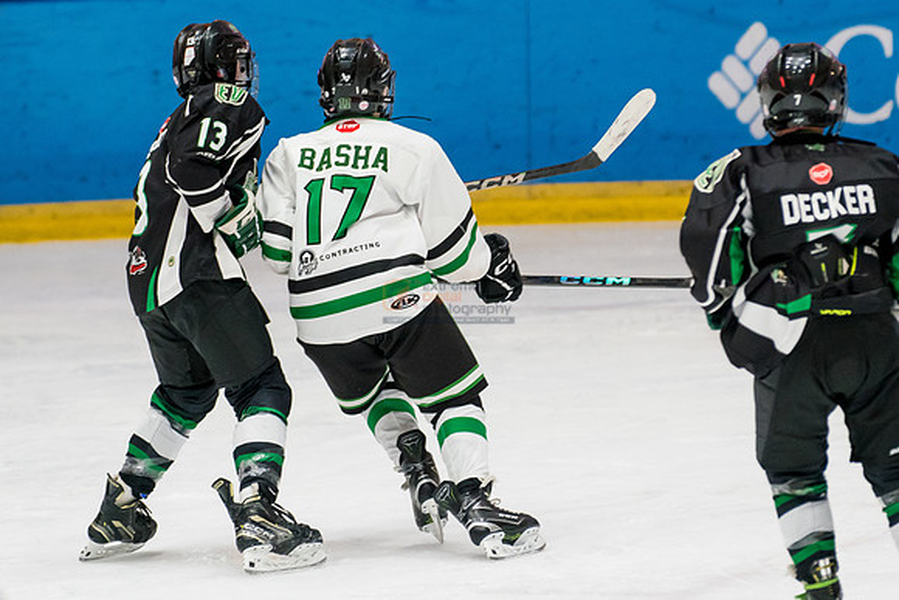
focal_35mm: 303
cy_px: 196
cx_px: 449
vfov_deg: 4.5
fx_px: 7572
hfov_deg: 6.8
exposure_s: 1/1000
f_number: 2.8
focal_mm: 150
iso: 2000
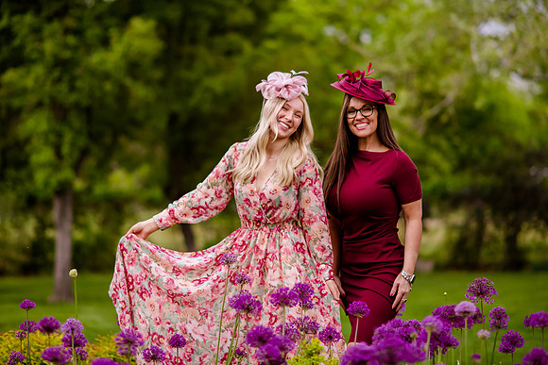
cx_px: 259
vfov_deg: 10.9
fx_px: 1918
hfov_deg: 16.3
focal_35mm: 126
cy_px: 147
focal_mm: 105
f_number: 2
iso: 800
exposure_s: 1/200
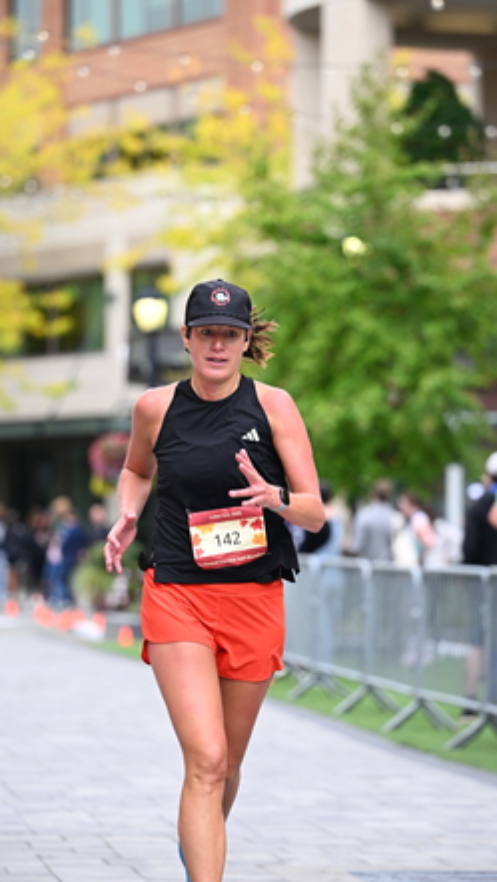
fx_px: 3814
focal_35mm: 163
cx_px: 258
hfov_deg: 7.5
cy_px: 439
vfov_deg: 13.2
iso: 640
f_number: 2.8
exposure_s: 1/1600
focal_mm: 125
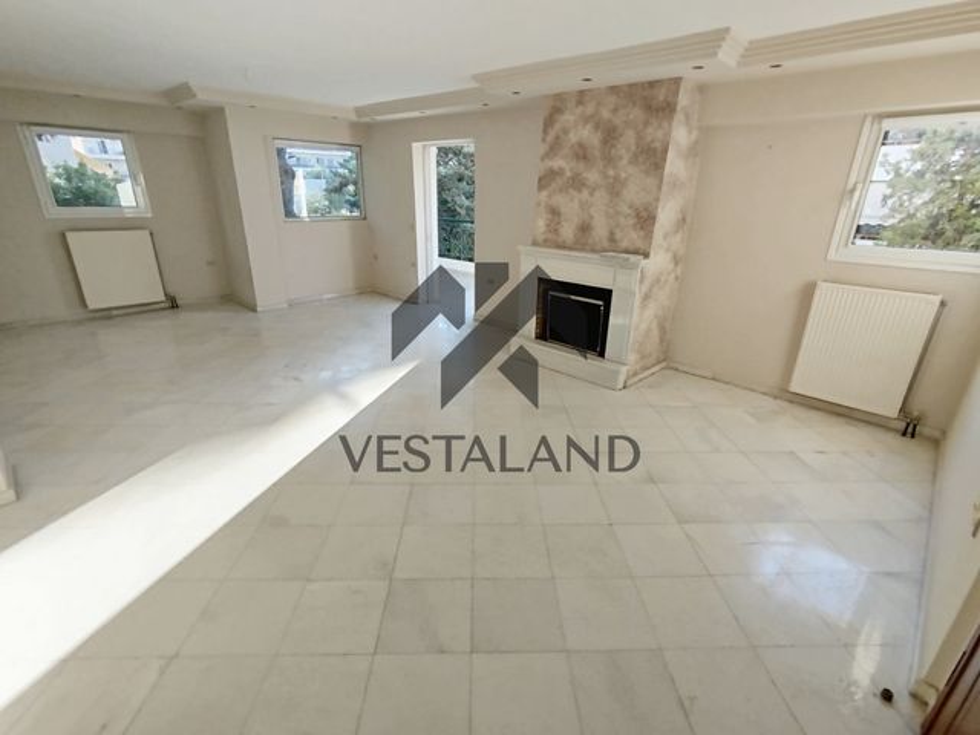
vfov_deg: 81.7
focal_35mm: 15
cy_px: 368
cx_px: 490
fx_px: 425
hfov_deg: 98.2
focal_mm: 1.65
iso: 50
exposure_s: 1/177
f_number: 2.2
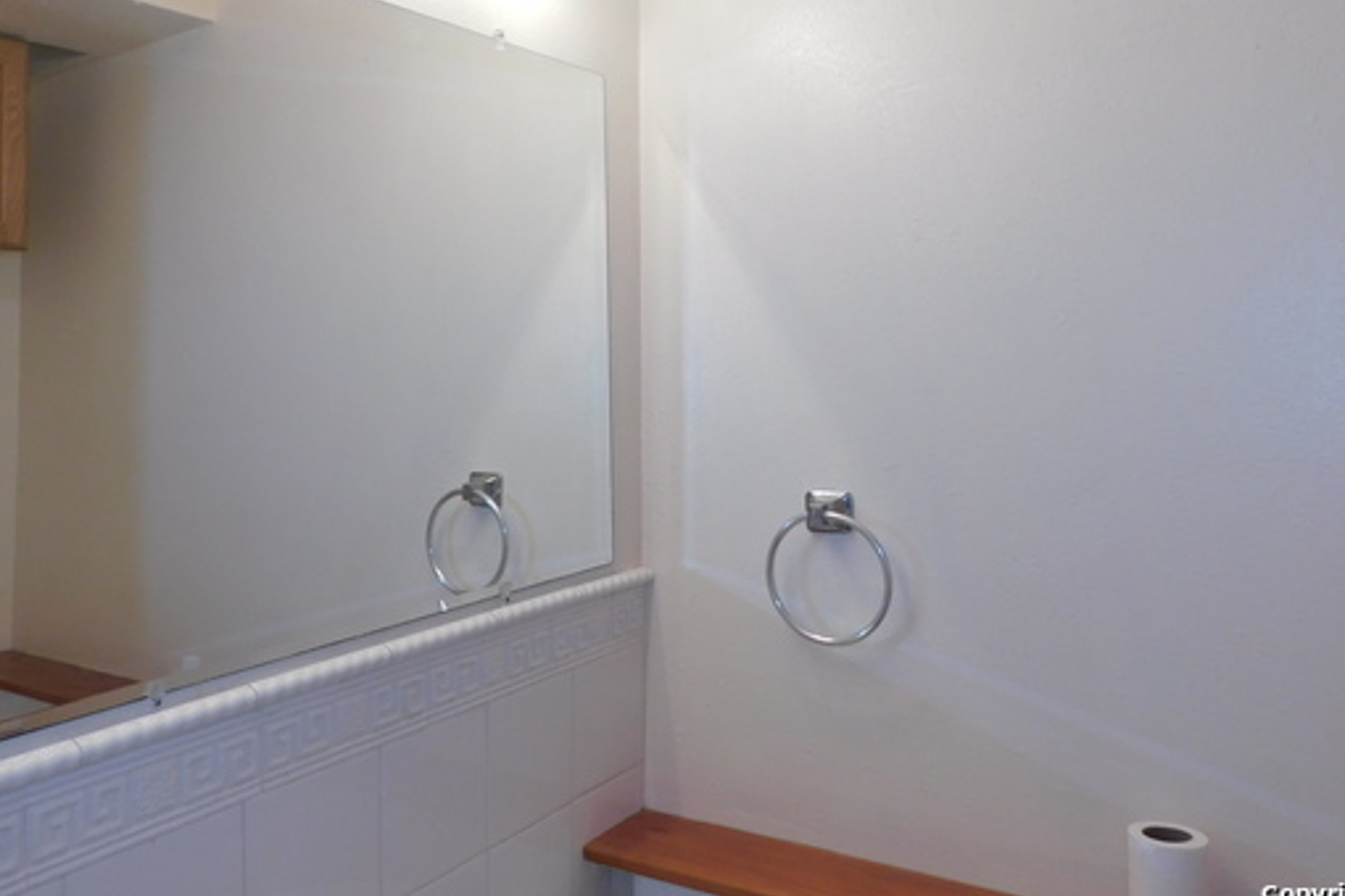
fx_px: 1121
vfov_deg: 43.1
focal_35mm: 30
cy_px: 306
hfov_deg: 61.9
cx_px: 622
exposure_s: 1/60
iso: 125
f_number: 3
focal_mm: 4
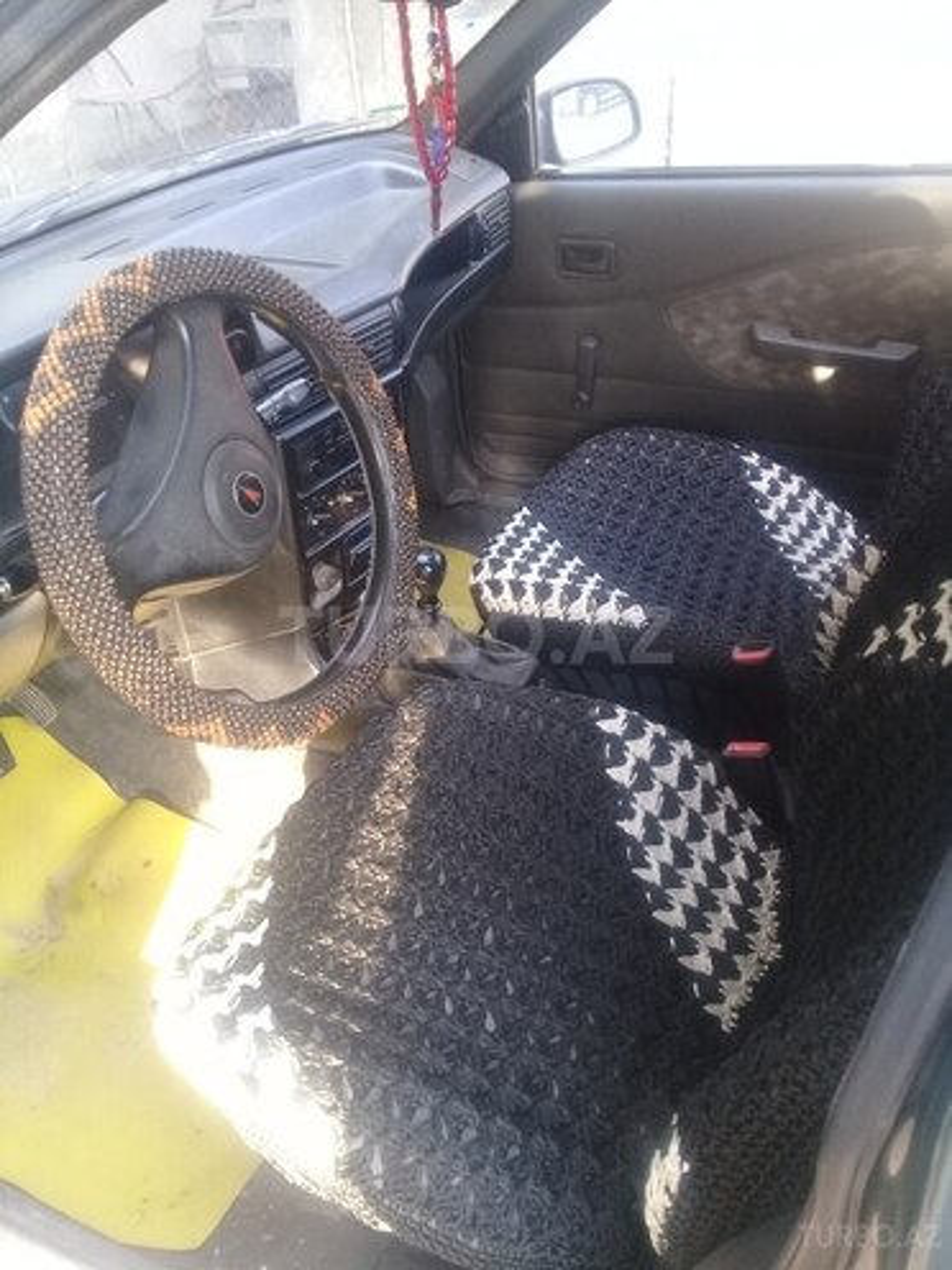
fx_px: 1137
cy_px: 635
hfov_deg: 45.4
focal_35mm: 31
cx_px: 476
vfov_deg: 58.4
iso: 100
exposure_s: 1/33
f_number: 2.2
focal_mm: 3.3
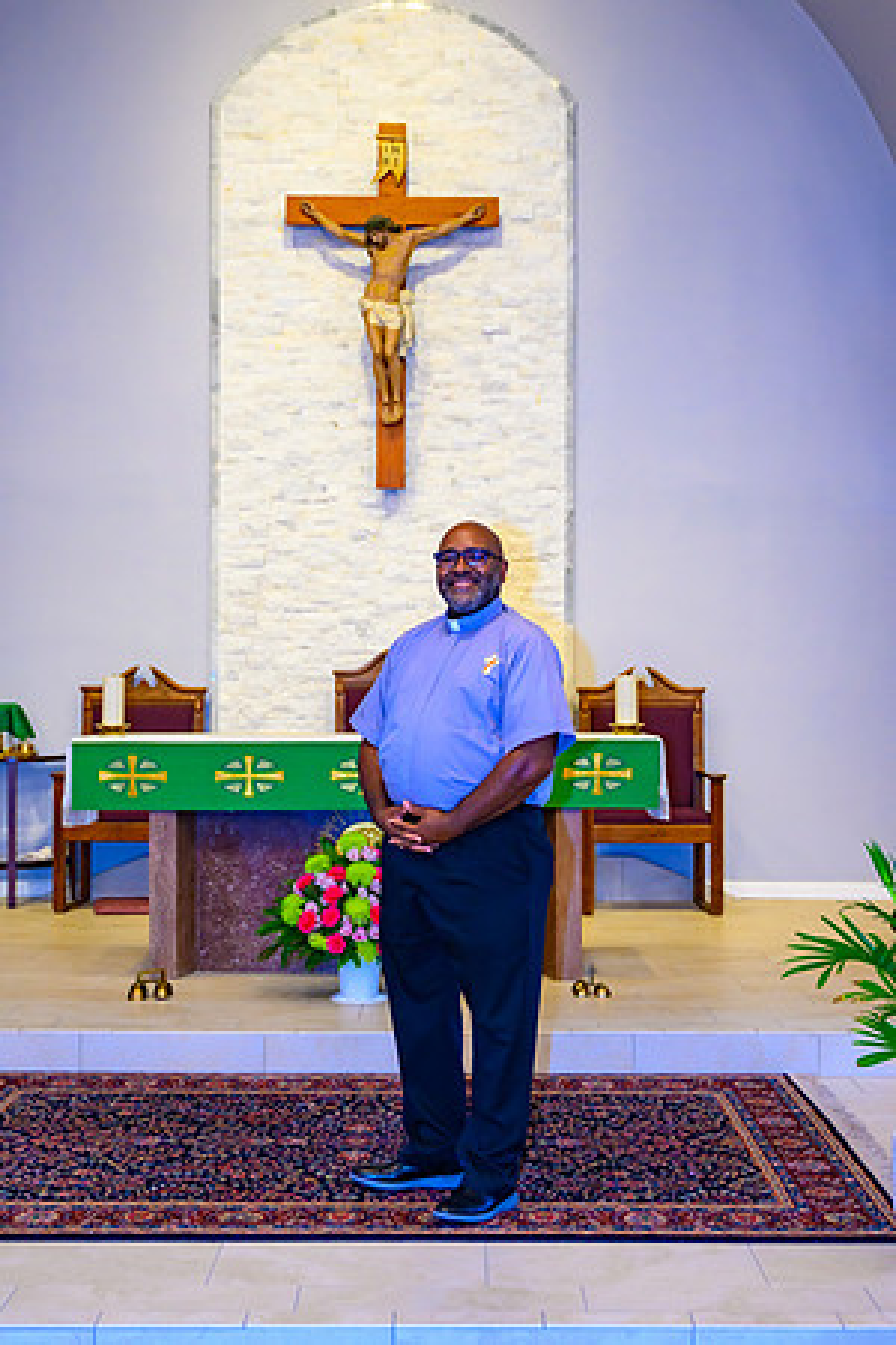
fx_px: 1755
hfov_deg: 28.6
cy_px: 672
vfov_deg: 41.9
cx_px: 448
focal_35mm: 47
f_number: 2.8
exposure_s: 1/80
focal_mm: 31.5
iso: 500
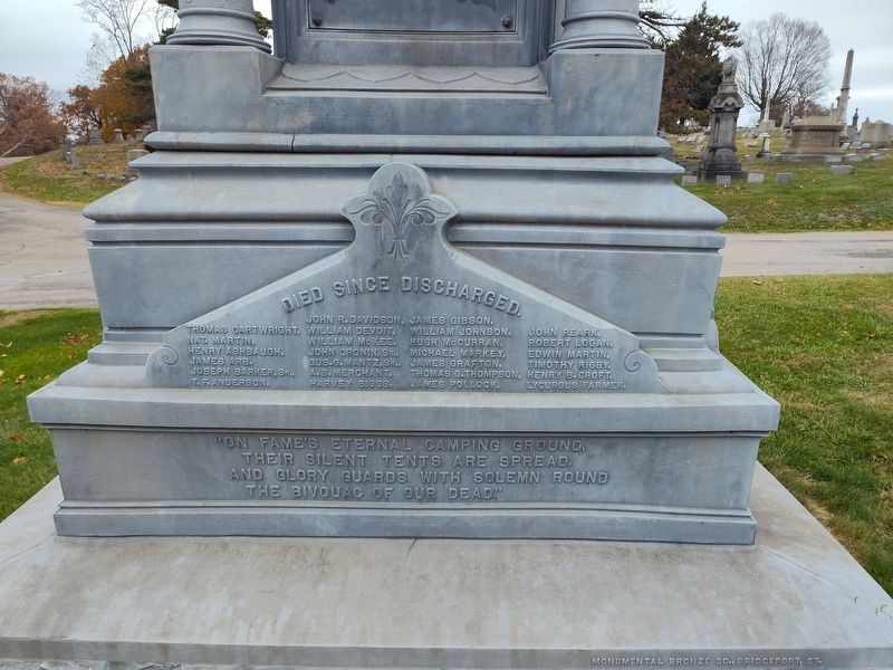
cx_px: 446
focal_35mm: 23
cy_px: 335
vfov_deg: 58.9
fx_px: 593
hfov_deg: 73.9
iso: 100
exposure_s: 1/319
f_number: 1.8
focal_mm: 5.56
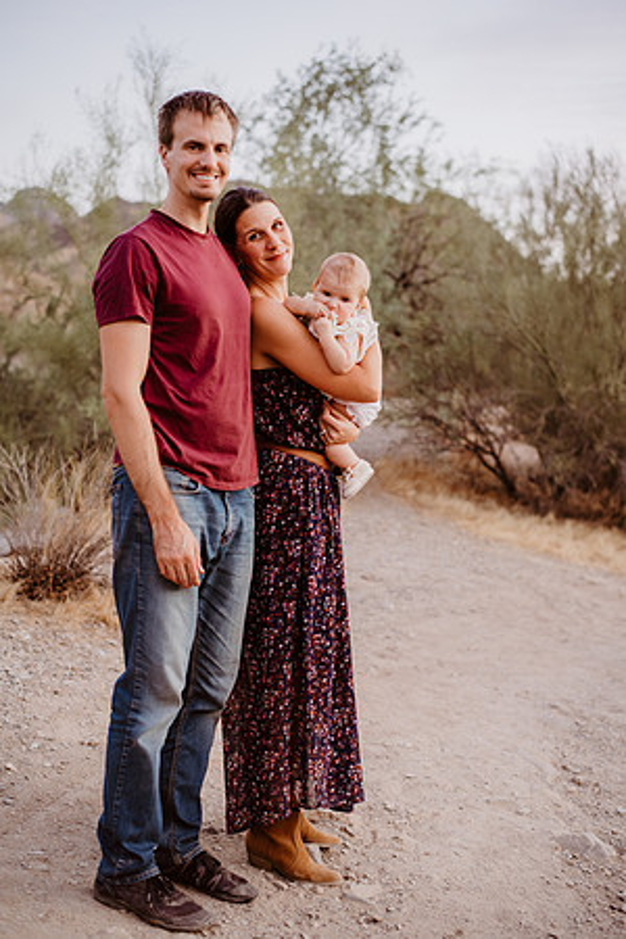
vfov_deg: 39.6
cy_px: 470
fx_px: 1304
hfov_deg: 27.0
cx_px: 313
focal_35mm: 50
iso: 320
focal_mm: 50
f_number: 2.5
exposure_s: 1/60
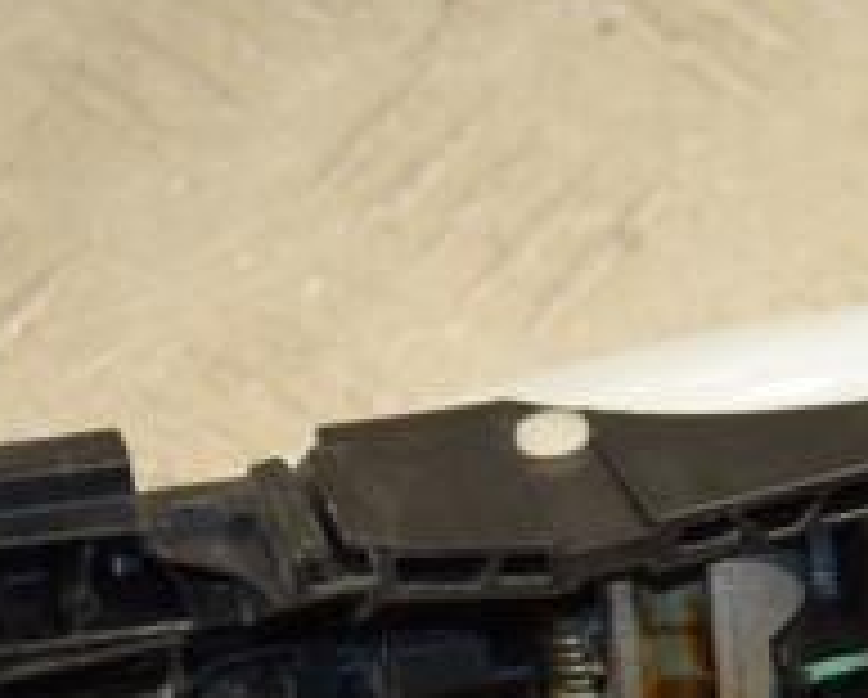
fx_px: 6972
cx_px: 1039
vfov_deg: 5.7
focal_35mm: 271
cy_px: 486
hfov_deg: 7.1
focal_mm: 62
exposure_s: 1/200
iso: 800
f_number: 5.6
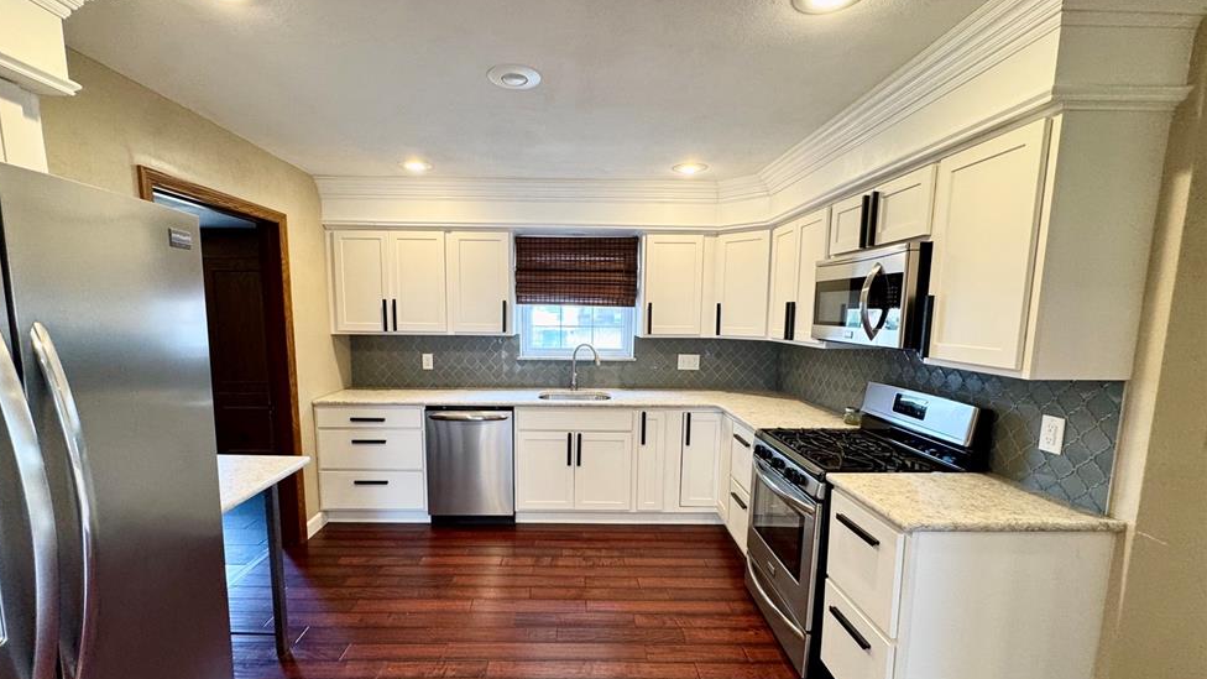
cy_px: 381
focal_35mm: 16
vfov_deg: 66.8
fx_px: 512
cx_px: 575
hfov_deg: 99.3
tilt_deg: -8.4
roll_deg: +0.1
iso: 200
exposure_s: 1/60
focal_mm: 2.22
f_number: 2.2
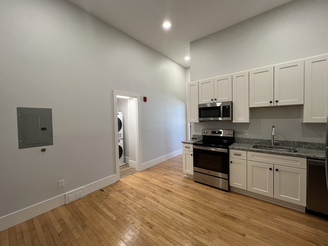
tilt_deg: -2.1
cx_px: 164
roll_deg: +0.8
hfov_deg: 106.2
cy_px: 123
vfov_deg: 89.9
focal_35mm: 13
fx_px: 123
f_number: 1.8
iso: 200
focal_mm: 1.57
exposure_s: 1/103
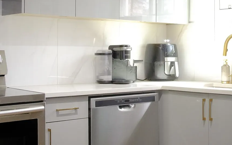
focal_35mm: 66
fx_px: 417
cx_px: 203
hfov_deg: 29.9
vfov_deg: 19.6
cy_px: 41
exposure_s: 1/8
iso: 400
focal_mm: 12
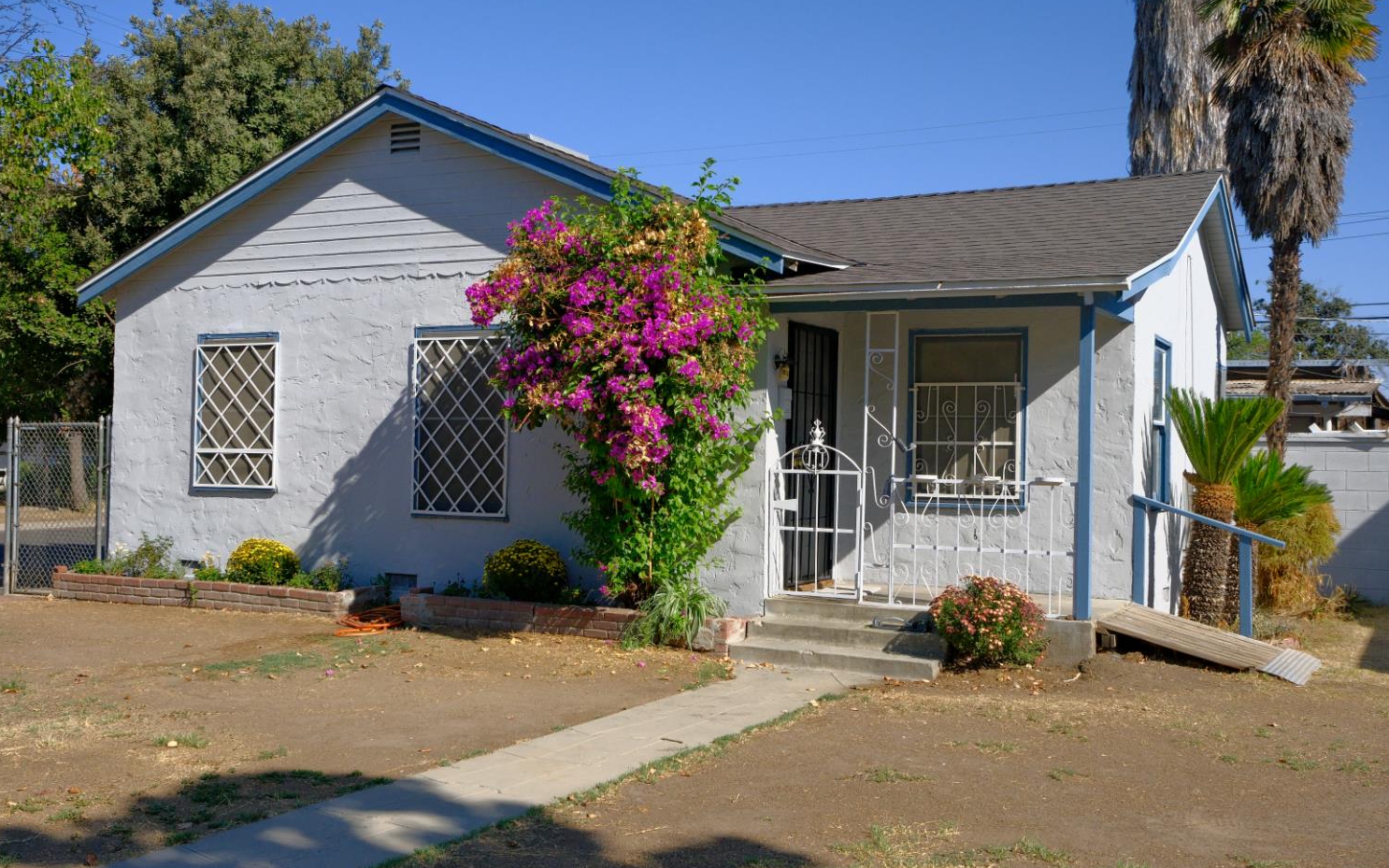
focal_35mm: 36
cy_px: 431
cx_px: 697
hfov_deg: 54.0
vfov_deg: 35.3
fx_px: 1363
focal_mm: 23.5
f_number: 6.4
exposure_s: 1/2700
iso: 640
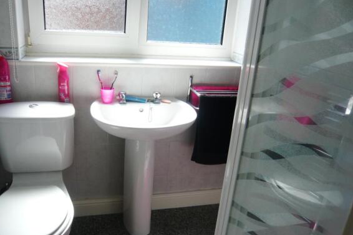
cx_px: 172
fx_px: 294
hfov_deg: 61.9
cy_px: 124
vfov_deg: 43.6
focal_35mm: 30
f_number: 2.8
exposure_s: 1/250
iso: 100
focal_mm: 4.6
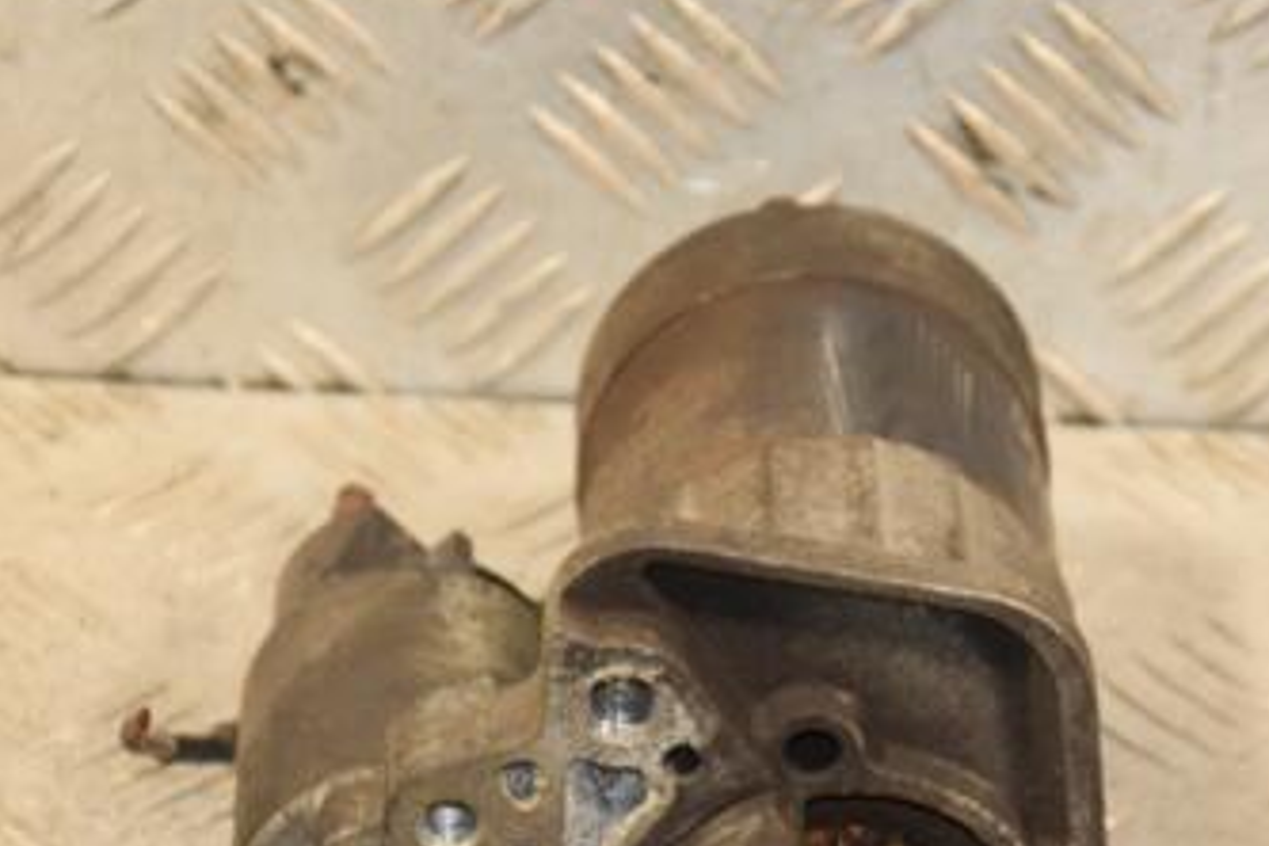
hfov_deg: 9.5
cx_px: 827
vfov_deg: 6.4
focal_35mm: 216
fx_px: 7613
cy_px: 709
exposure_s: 1/100
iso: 800
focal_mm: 80
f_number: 5.3
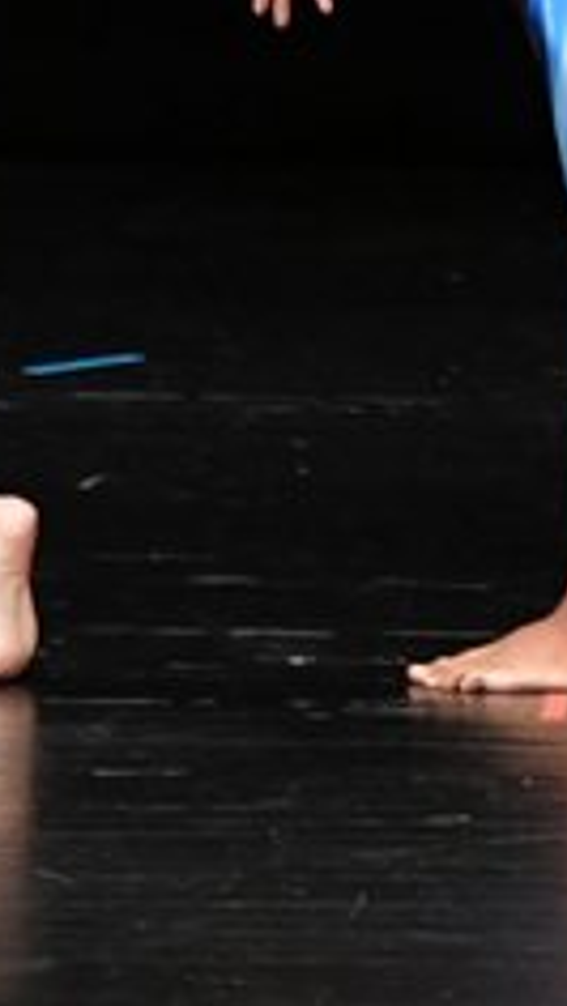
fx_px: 22046
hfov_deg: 1.5
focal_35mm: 826
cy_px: -68
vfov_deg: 2.6
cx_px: 1456
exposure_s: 1/400
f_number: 5.6
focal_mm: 160
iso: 3200
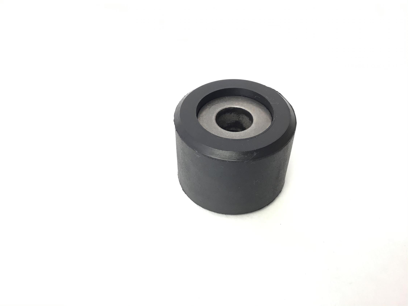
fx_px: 365
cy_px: 153
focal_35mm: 31
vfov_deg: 45.4
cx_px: 204
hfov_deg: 58.4
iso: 50
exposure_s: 1/30
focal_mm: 3.3
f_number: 2.4
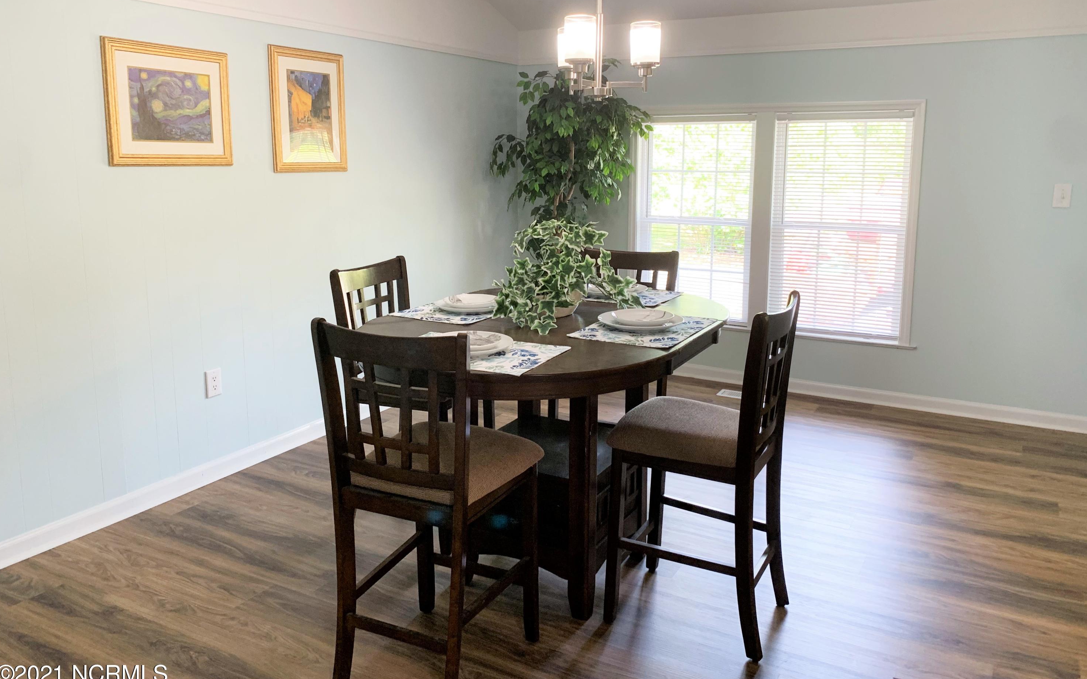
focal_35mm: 28
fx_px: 830
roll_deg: -1.0
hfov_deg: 66.5
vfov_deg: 44.5
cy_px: 296
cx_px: 547
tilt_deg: -9.2
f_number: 1.8
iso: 80
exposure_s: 1/60
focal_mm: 4.25
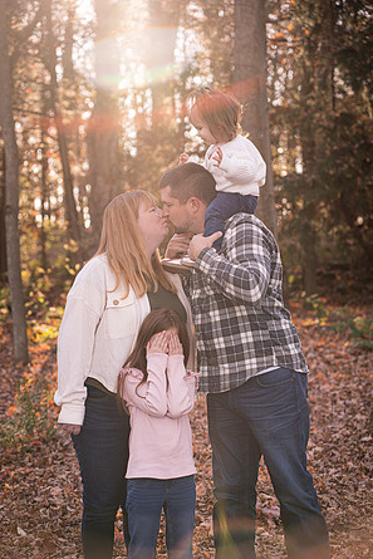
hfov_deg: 15.9
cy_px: 281
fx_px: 1335
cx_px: 186
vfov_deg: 23.6
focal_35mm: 86
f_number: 4
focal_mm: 85
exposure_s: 1/250
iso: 320
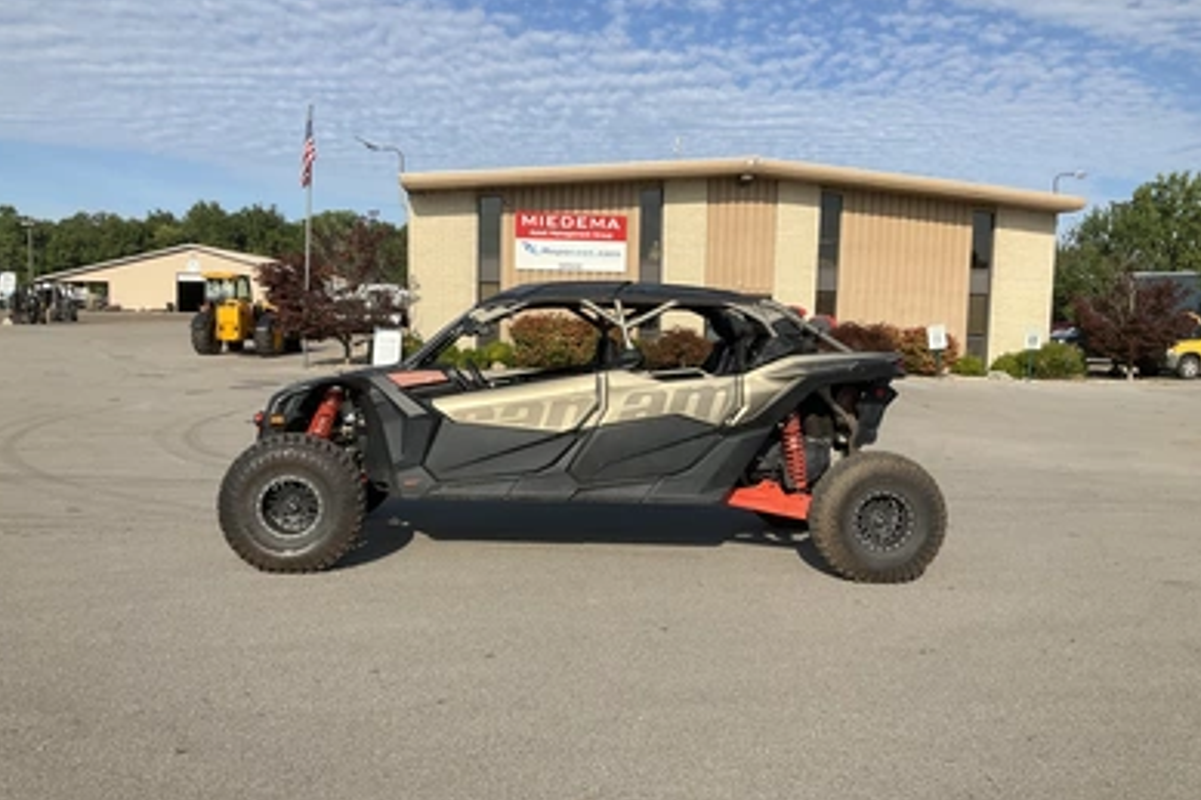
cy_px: 408
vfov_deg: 42.3
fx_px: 1034
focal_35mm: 31
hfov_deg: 60.3
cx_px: 596
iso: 25
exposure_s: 1/2427
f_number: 1.8
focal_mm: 3
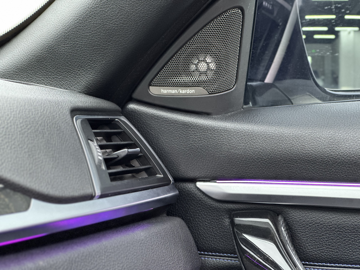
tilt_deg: -0.5
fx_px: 801
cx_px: 180
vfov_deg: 19.1
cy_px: 135
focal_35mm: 77
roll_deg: +0.4
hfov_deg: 25.3
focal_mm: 9
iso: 400
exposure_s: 1/33
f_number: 2.8
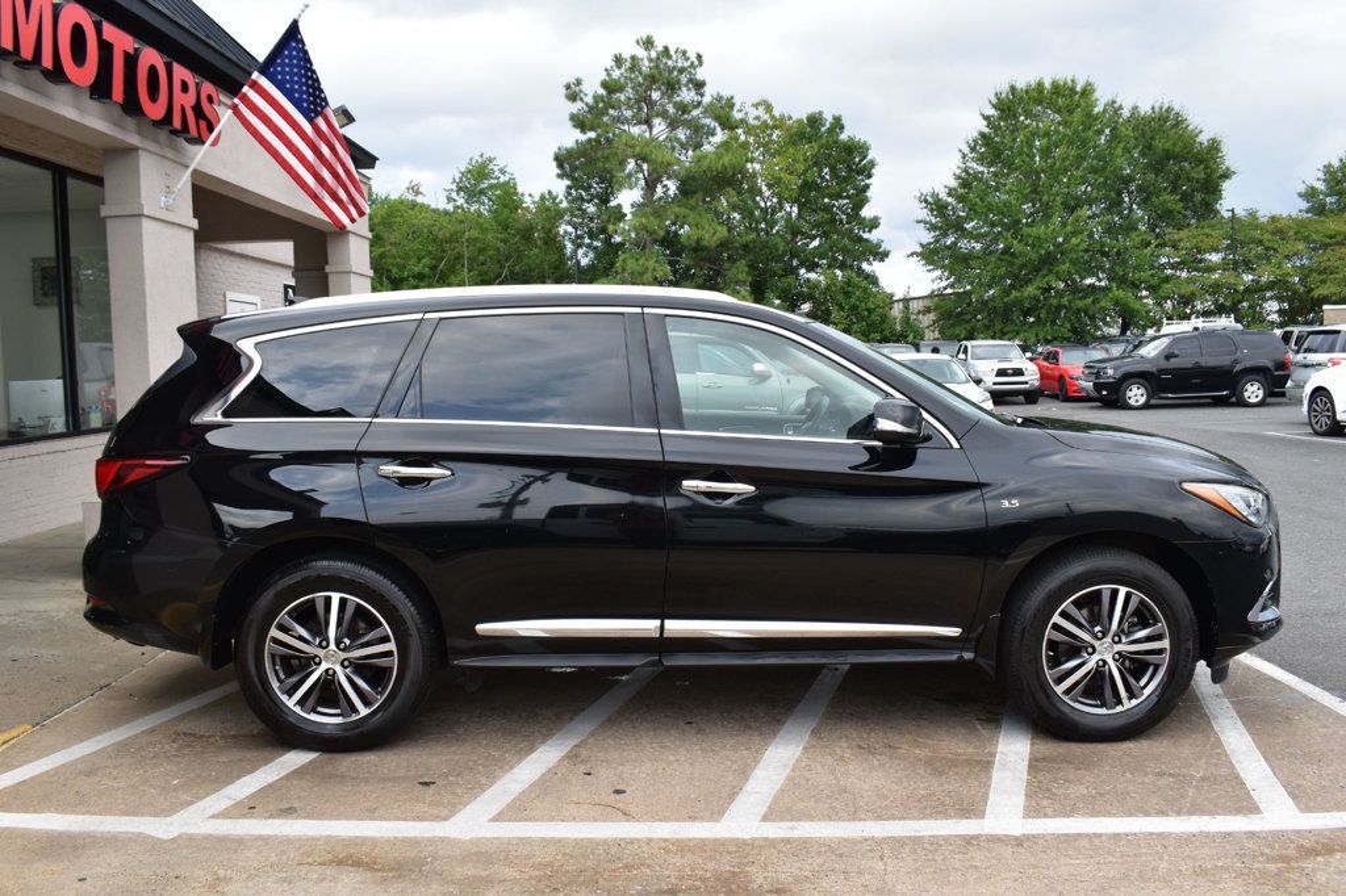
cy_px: 448
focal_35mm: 30
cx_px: 673
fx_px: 1121
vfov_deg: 43.6
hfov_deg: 61.9
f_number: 9
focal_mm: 20
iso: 400
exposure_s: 1/160
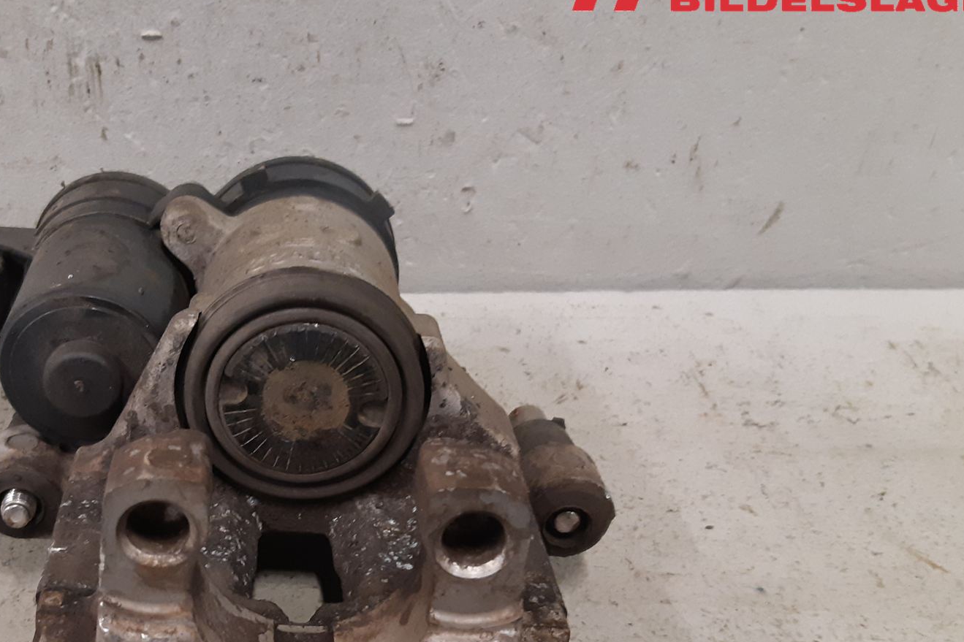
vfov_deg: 31.5
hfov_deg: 45.2
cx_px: 273
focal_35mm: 42
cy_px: 448
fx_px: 1124
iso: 200
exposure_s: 1/50
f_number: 1.7
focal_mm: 3.93
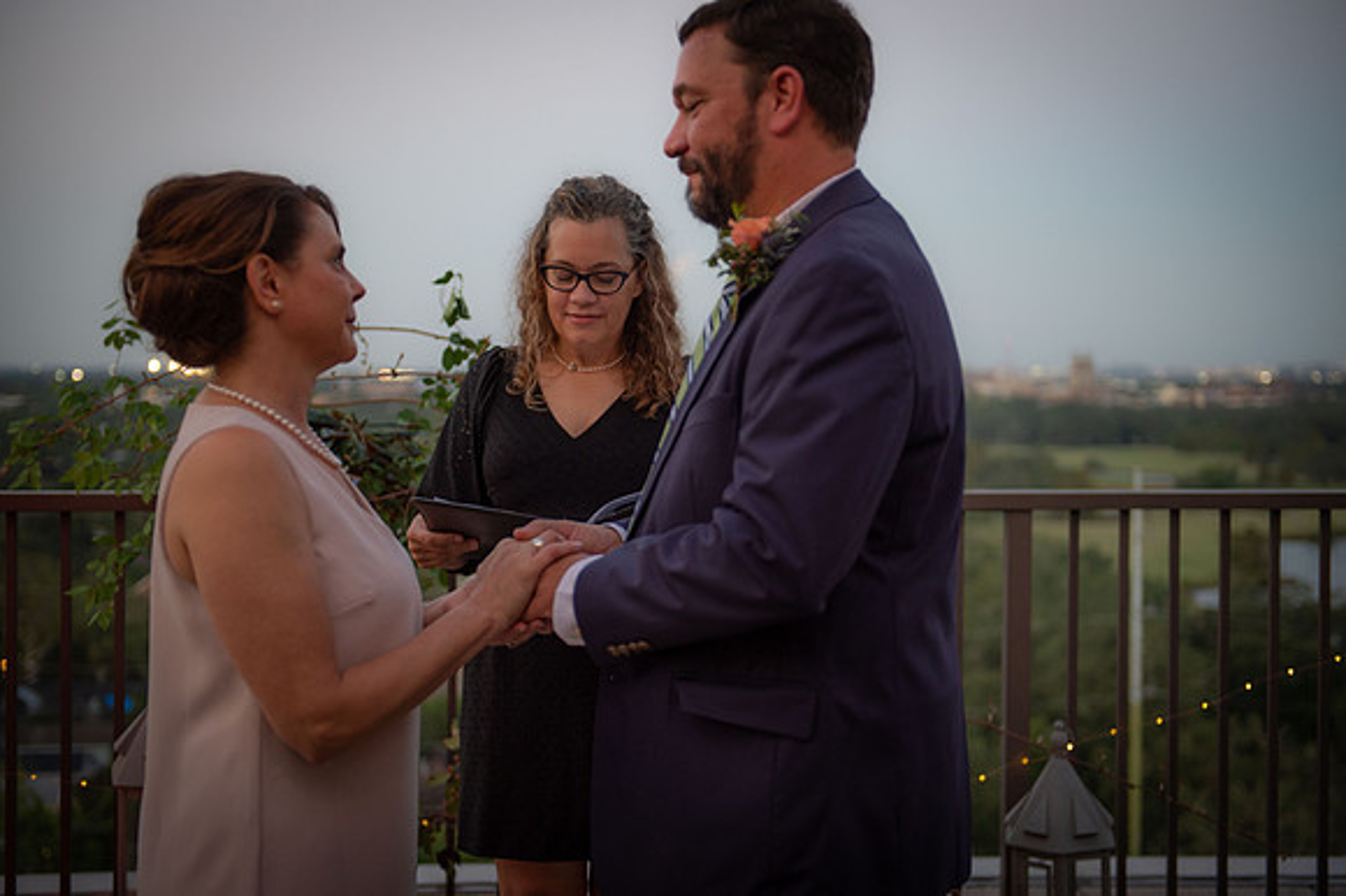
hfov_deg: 36.5
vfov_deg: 24.8
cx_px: 673
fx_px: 2041
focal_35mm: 55
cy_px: 448
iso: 800
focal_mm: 52
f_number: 2.8
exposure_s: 1/50
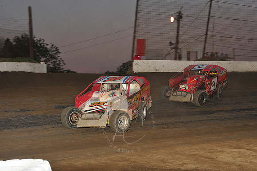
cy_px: 86
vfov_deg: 17.0
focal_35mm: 80
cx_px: 128
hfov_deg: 25.4
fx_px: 571
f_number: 7.1
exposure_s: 1/320
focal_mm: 80
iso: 1000
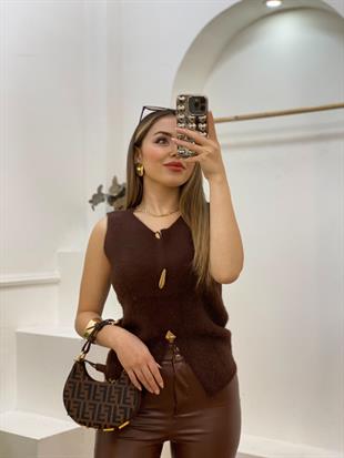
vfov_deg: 36.8
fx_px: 689
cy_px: 229
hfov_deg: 28.0
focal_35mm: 52
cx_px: 172
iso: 80
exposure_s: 1/100
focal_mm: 6
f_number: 2
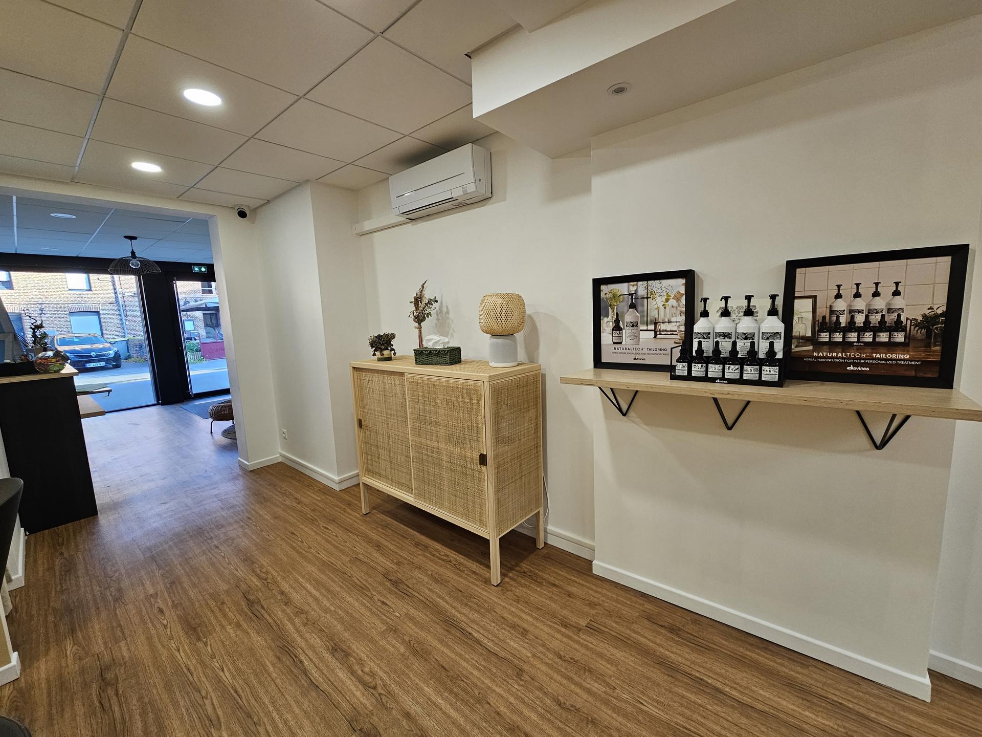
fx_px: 369
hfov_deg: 106.2
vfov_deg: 89.9
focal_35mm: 13
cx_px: 491
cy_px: 368
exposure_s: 1/50
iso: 80
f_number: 2.2
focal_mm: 2.2
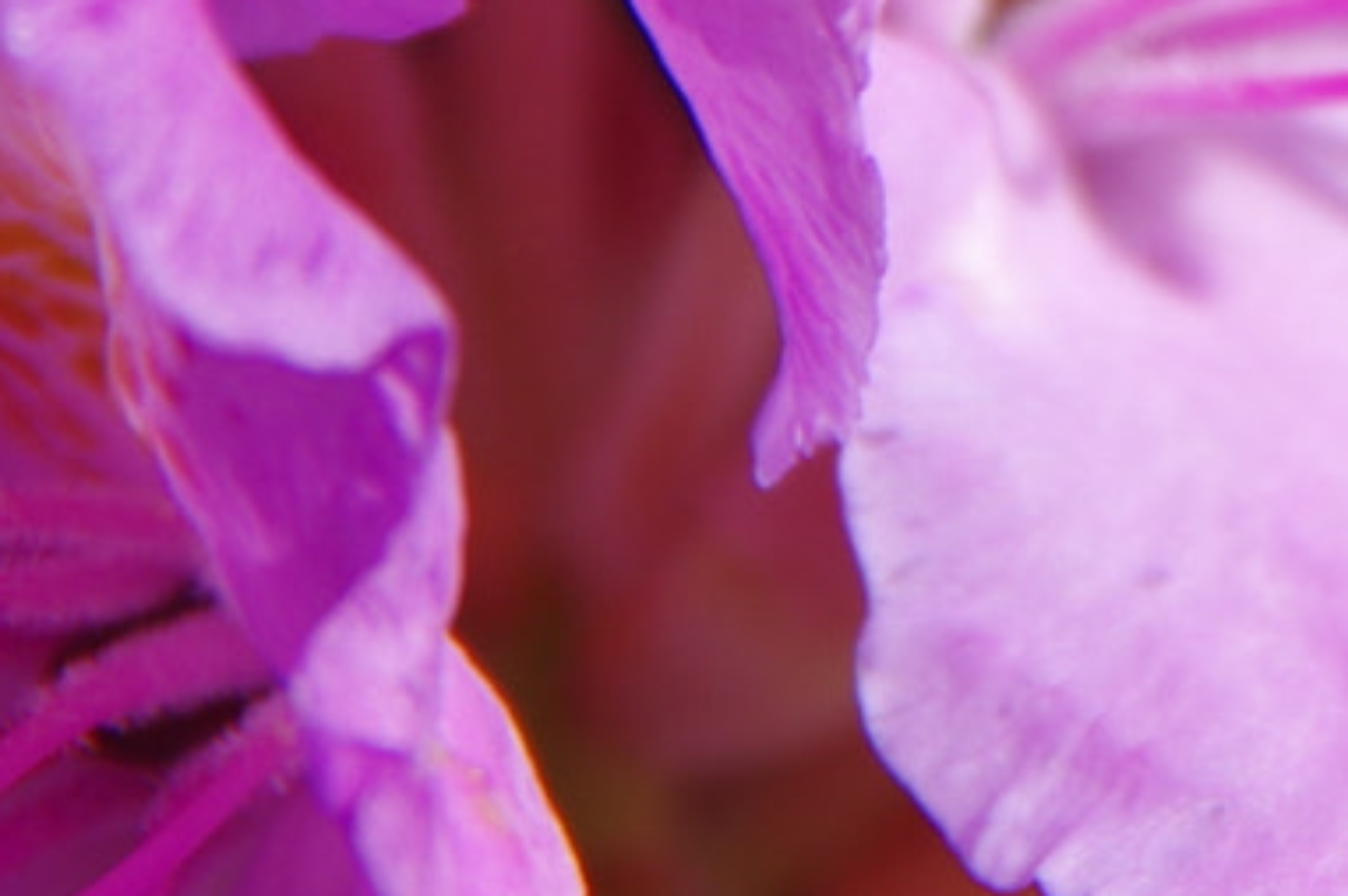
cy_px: -554
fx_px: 34493
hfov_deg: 2.2
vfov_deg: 1.5
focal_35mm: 922
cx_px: 1874
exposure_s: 1/320
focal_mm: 115
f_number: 8
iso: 100
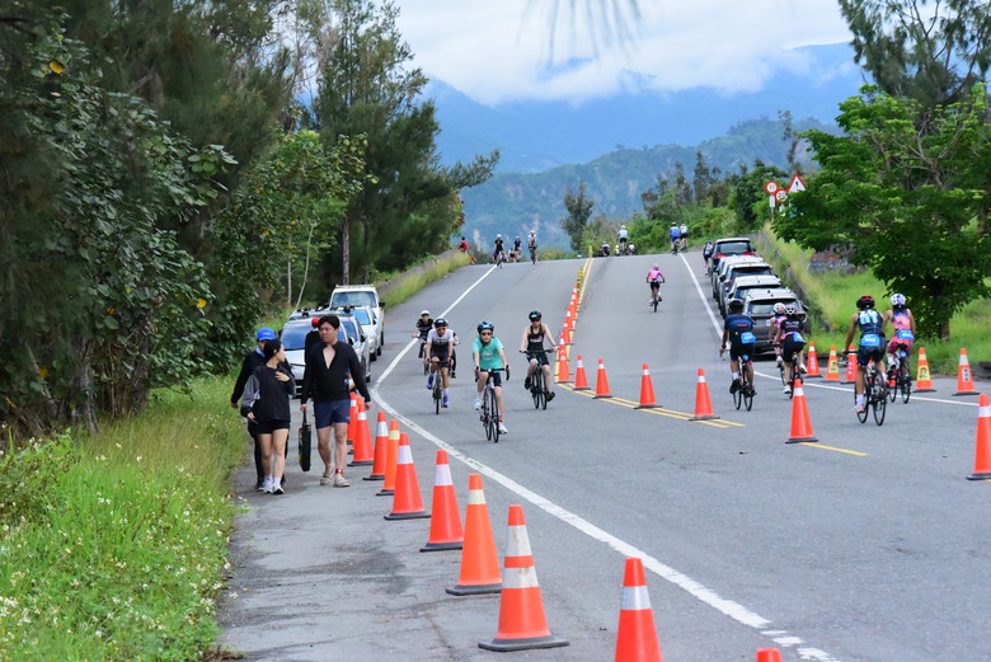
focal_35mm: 135
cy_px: 331
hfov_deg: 15.2
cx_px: 496
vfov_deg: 10.2
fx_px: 3718
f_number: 13
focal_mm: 135
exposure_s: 1/2500
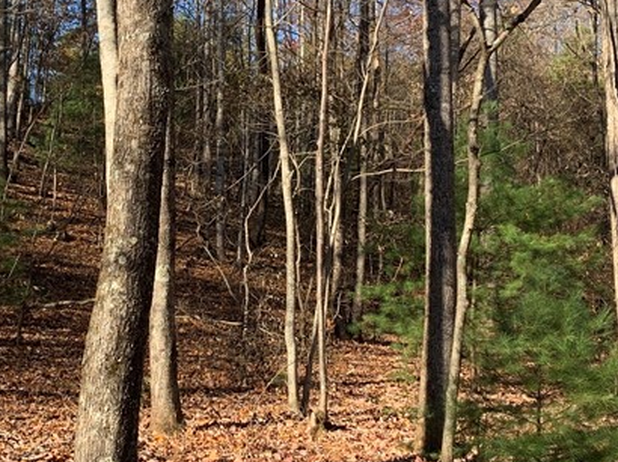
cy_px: 244
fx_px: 1160
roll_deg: -1.8
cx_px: 240
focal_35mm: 65
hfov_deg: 29.7
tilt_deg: +11.6
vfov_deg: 22.6
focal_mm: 4.25
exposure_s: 1/471
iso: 25
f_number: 1.8
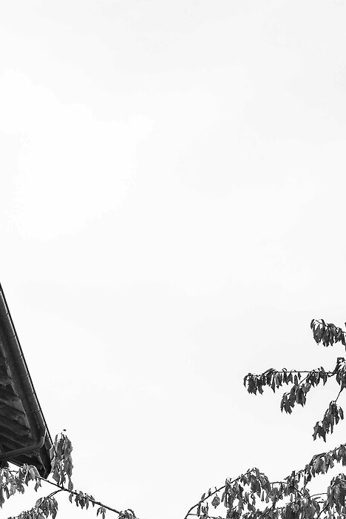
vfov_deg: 13.1
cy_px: 552
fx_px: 2218
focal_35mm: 154
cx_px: -235
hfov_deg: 8.6
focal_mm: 45
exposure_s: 1/160
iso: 640
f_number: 9
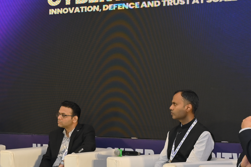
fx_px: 732
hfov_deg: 19.4
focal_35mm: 105
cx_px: 82
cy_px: 80
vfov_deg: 13.0
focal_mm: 37
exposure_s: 1/160
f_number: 5.6
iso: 800
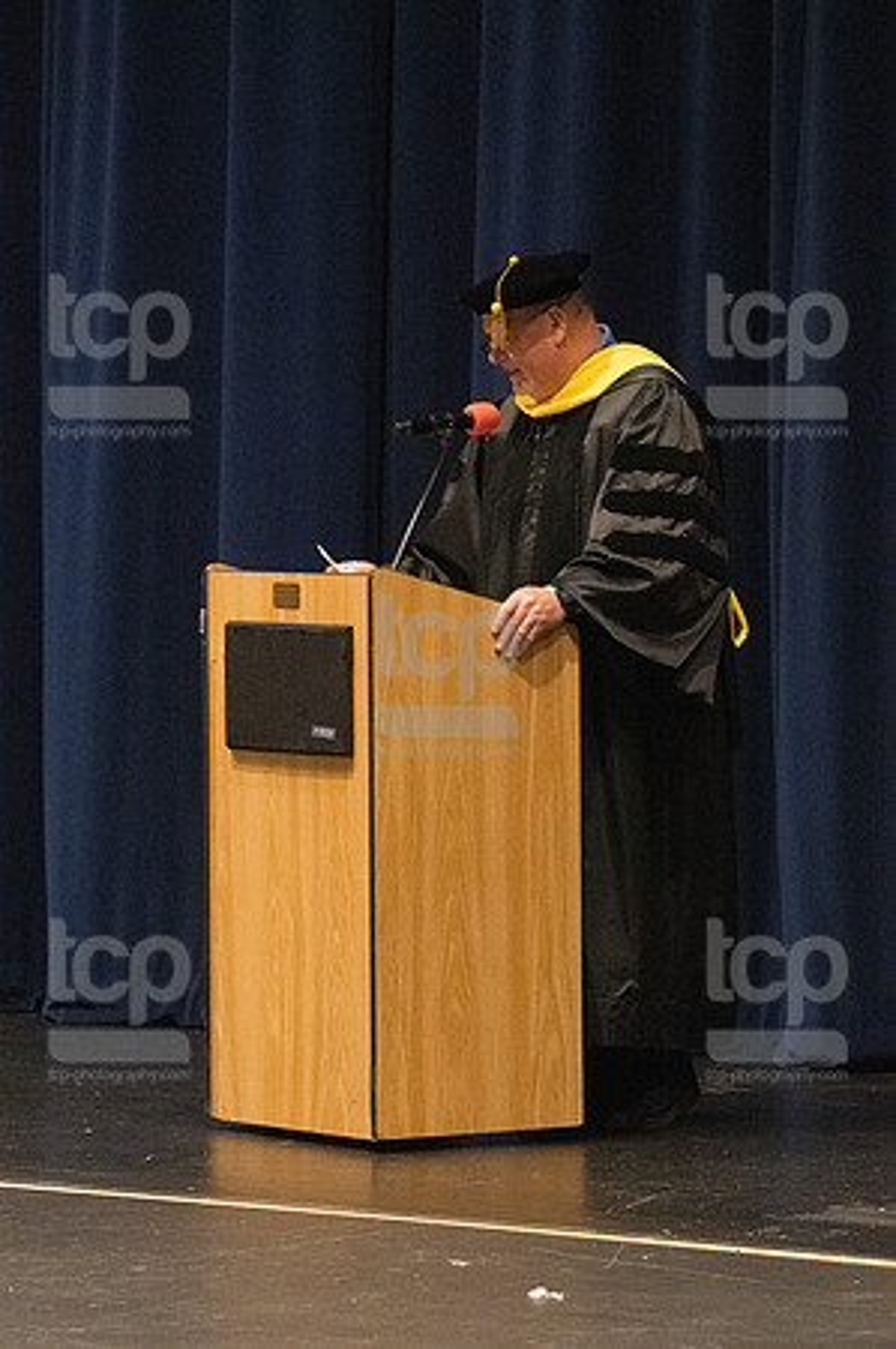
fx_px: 7558
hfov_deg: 6.8
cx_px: 448
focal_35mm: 202
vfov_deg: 10.2
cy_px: 674
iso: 8000
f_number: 4.5
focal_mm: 135
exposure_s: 1/250
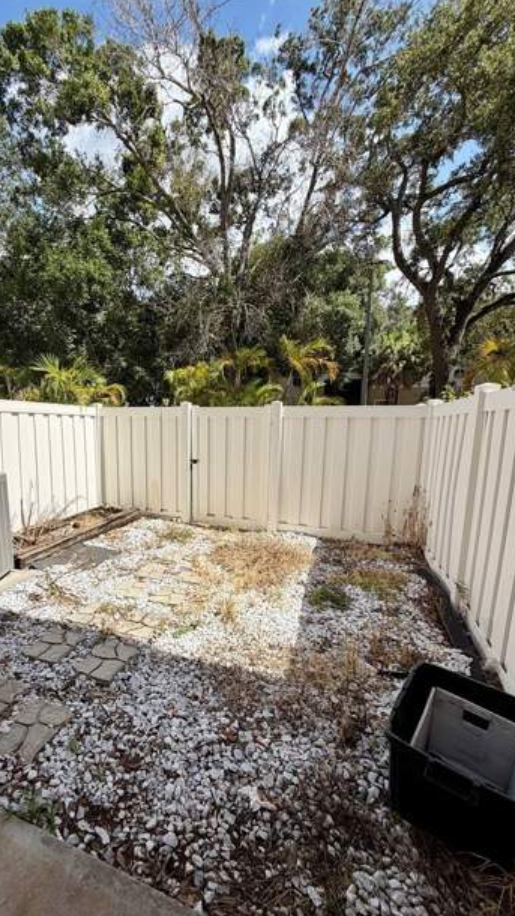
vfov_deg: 99.3
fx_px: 389
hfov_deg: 65.8
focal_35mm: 16
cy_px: 476
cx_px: 185
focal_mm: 2.22
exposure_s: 1/770
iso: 25
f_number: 2.2
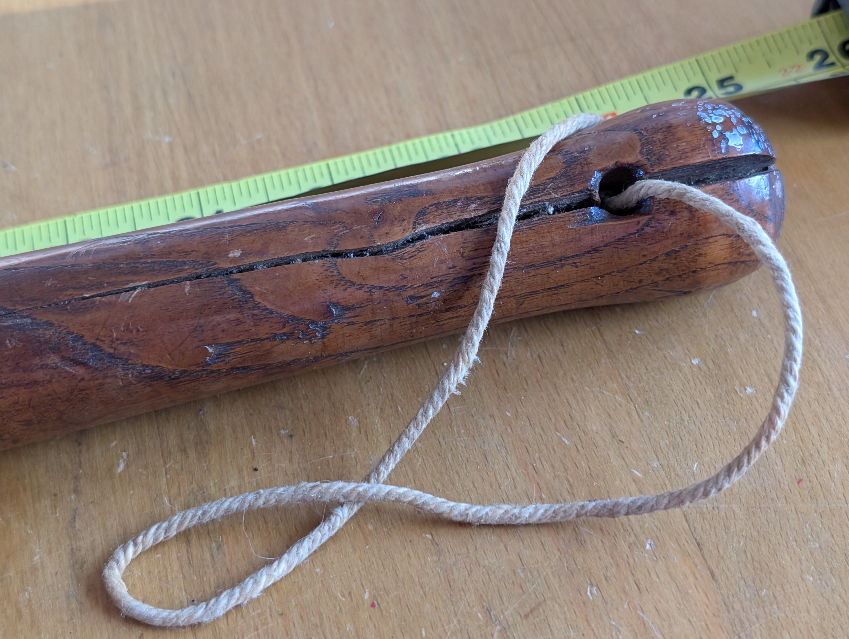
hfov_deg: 38.9
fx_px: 1203
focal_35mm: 49
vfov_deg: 29.7
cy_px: 320
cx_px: 424
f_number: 1.68
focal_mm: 6.9
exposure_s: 1/216
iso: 327
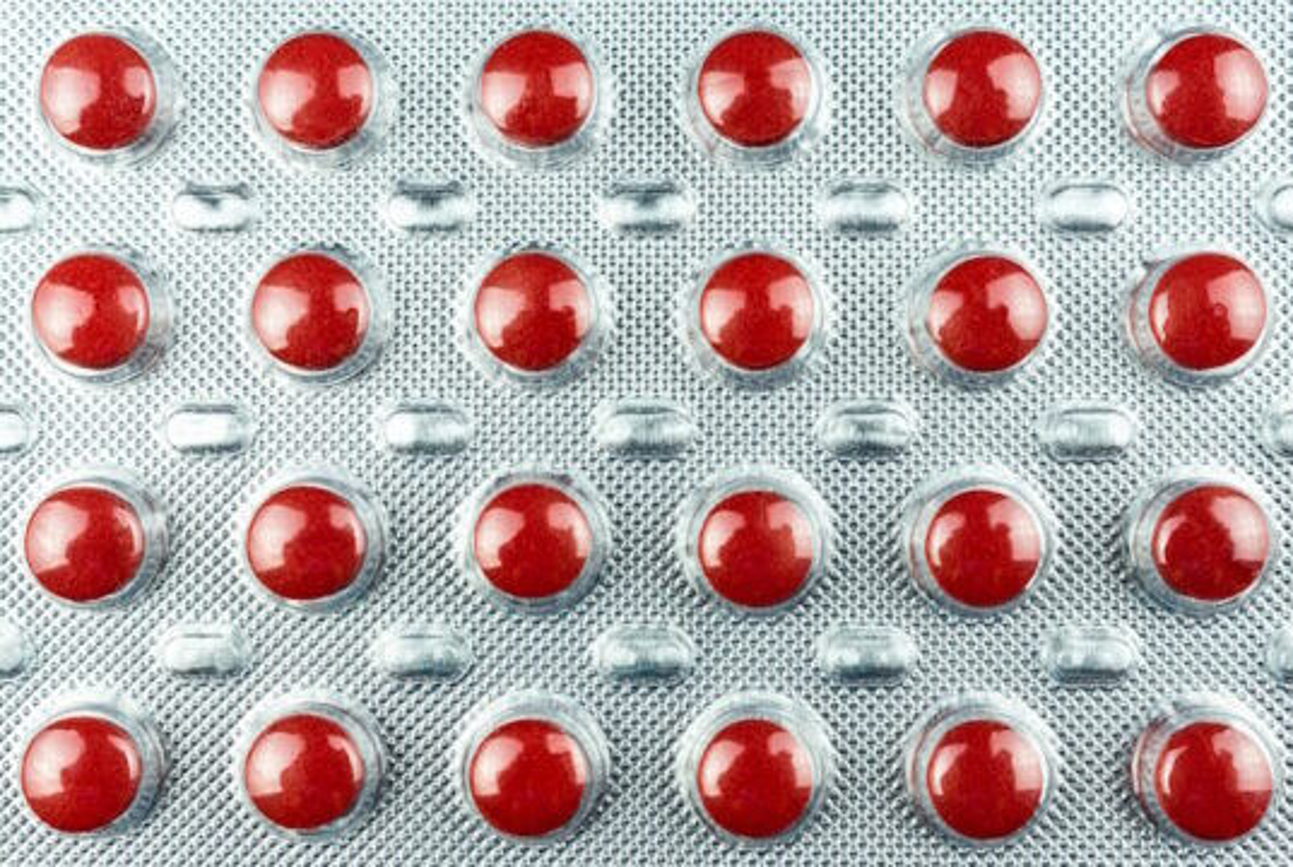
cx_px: 646
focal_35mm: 45
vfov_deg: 30.0
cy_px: 434
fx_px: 1619
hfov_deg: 43.5
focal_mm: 30
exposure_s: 1/80
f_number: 7.1
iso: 320
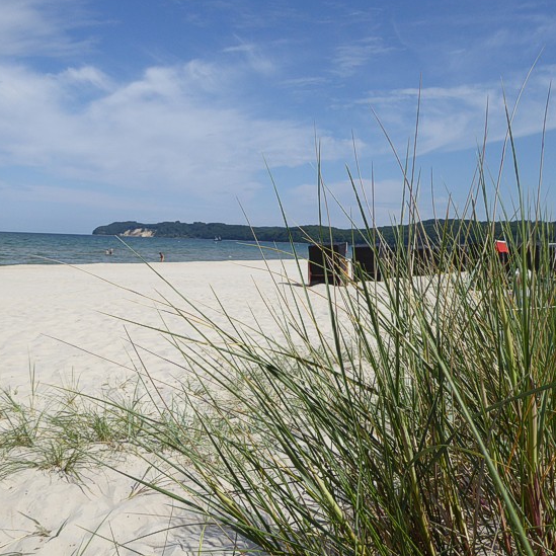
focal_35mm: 35
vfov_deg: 47.2
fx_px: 636
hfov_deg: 46.8
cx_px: 213
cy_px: 276
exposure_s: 1/1600
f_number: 3.5
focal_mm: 5
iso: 100
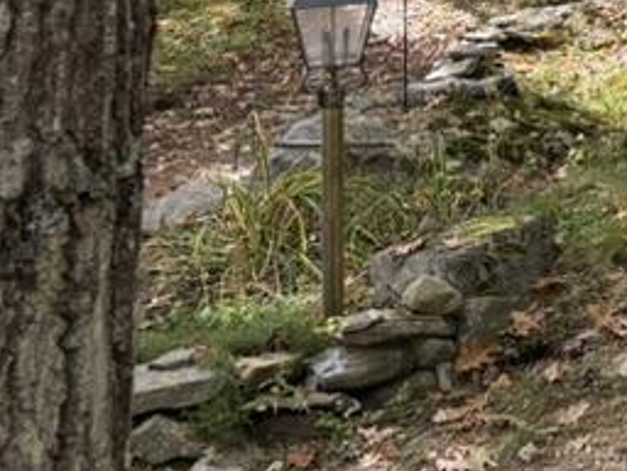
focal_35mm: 96
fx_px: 1739
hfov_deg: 17.3
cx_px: 1073
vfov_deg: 13.8
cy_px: -361
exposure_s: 1/263
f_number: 1.78
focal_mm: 6.76
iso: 64
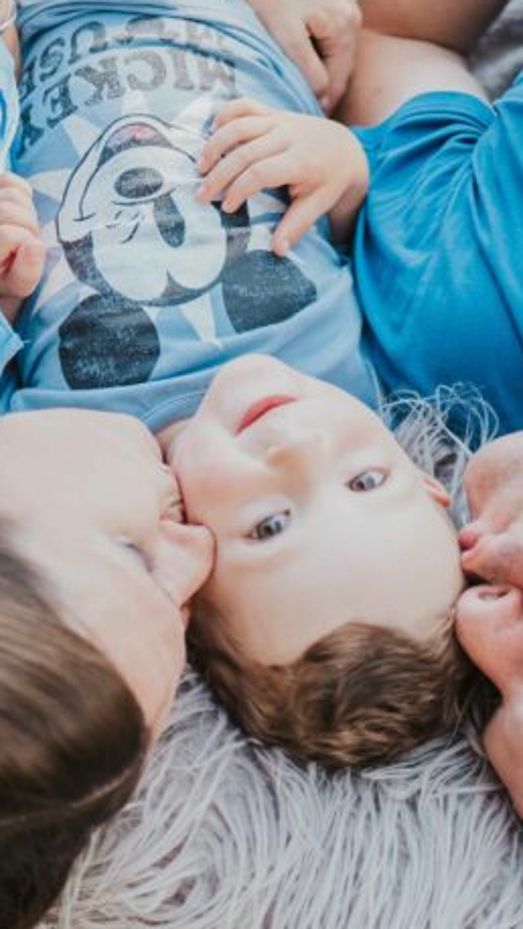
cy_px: 616
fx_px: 2019
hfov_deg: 14.8
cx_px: 284
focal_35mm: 82
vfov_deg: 25.8
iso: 100
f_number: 1.4
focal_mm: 35
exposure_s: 1/400
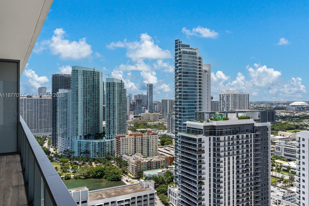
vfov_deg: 41.9
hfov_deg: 59.7
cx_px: 169
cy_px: 96
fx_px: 269
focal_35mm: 31
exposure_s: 1/1000
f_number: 8
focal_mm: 28.3
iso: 200
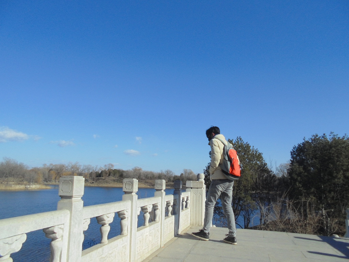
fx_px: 262
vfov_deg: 53.1
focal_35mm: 26
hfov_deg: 67.3
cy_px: 131
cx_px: 174
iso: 80
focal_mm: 4.6
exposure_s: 1/125
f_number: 11.5
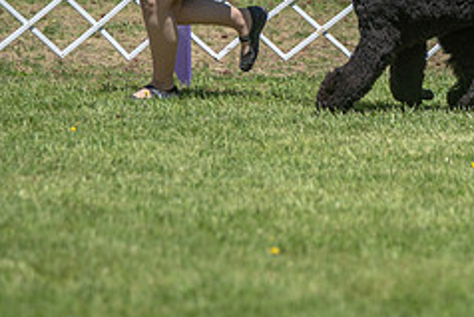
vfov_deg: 3.8
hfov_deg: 5.6
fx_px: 4809
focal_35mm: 365
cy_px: -17
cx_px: 406
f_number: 2.8
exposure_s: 1/1600
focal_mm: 150
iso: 125
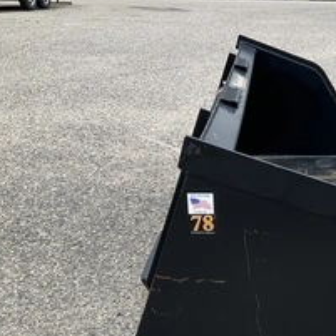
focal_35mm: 51
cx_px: 296
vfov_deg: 33.1
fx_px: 560
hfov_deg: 31.9
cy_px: 224
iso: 25
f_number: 1.8
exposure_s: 1/540
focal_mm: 3
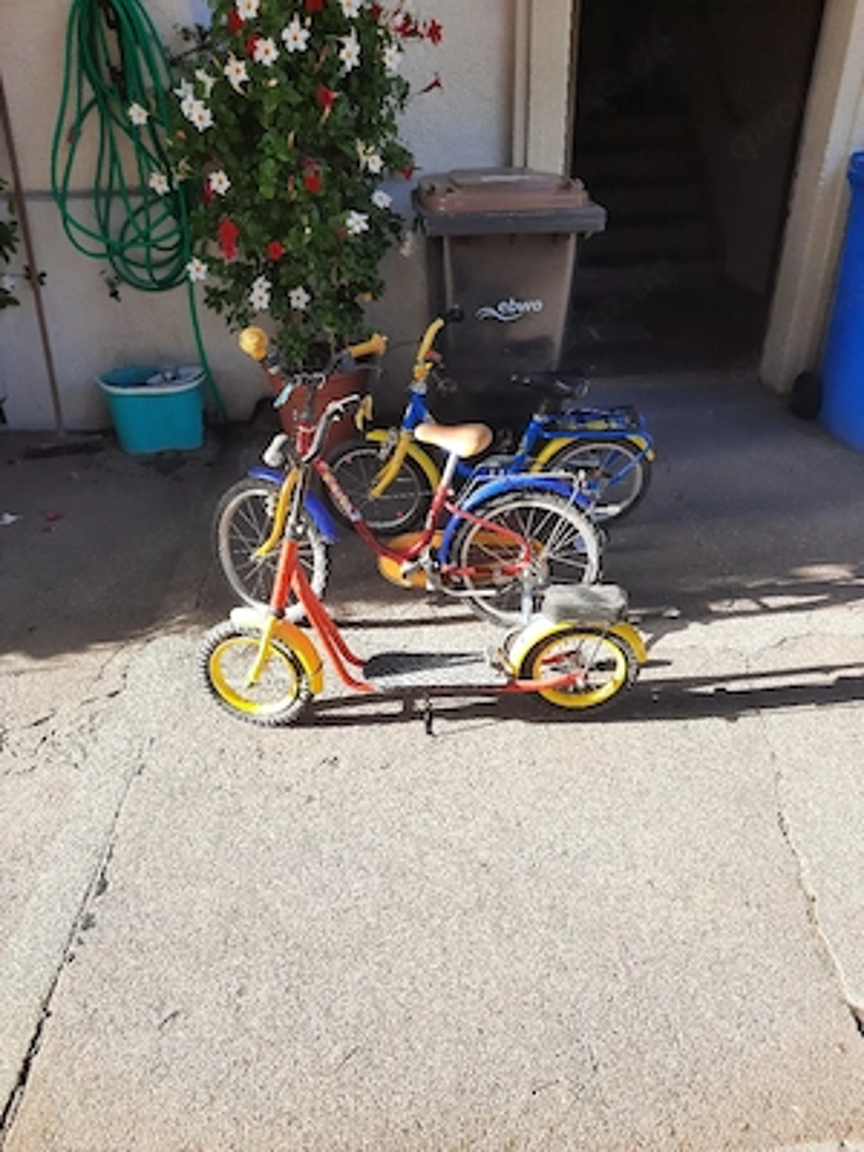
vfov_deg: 69.4
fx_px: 832
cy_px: 576
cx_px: 432
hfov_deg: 54.9
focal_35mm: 25
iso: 40
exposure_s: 1/244
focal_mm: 4.6
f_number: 2
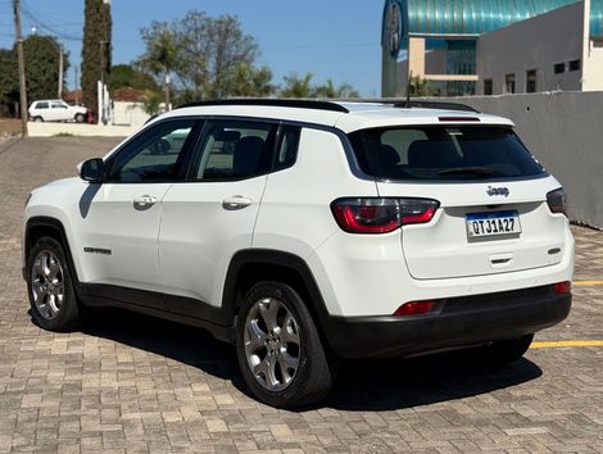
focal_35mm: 48
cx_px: 302
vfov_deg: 30.3
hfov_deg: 39.6
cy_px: 227
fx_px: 837
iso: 64
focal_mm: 6.76
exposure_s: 1/8772
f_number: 1.78
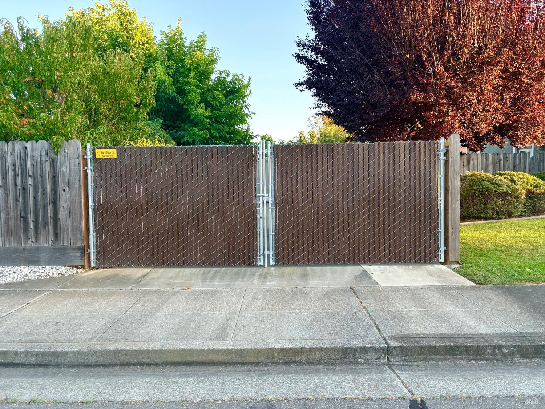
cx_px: 272
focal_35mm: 26
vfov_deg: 53.1
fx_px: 409
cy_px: 204
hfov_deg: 67.3
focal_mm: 5.96
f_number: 1.6
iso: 100
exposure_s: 1/241
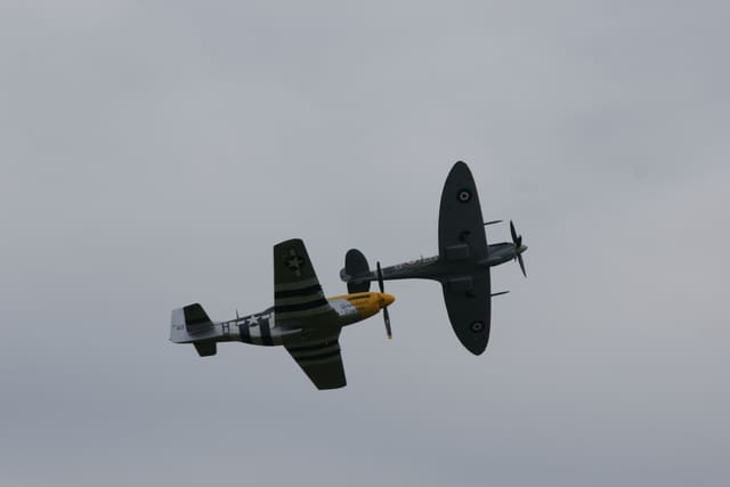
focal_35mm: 270
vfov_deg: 5.1
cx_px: 365
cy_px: 244
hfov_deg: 7.6
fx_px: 5476
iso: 200
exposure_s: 1/800
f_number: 8
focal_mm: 180
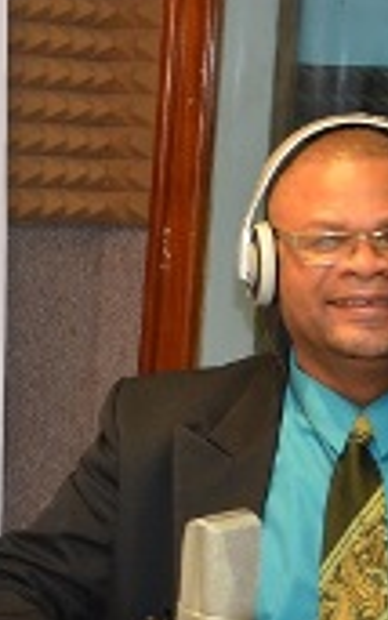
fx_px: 2316
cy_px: 179
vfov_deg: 15.2
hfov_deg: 9.2
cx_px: -283
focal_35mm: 137
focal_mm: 24
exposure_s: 1/60
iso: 800
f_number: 3.8
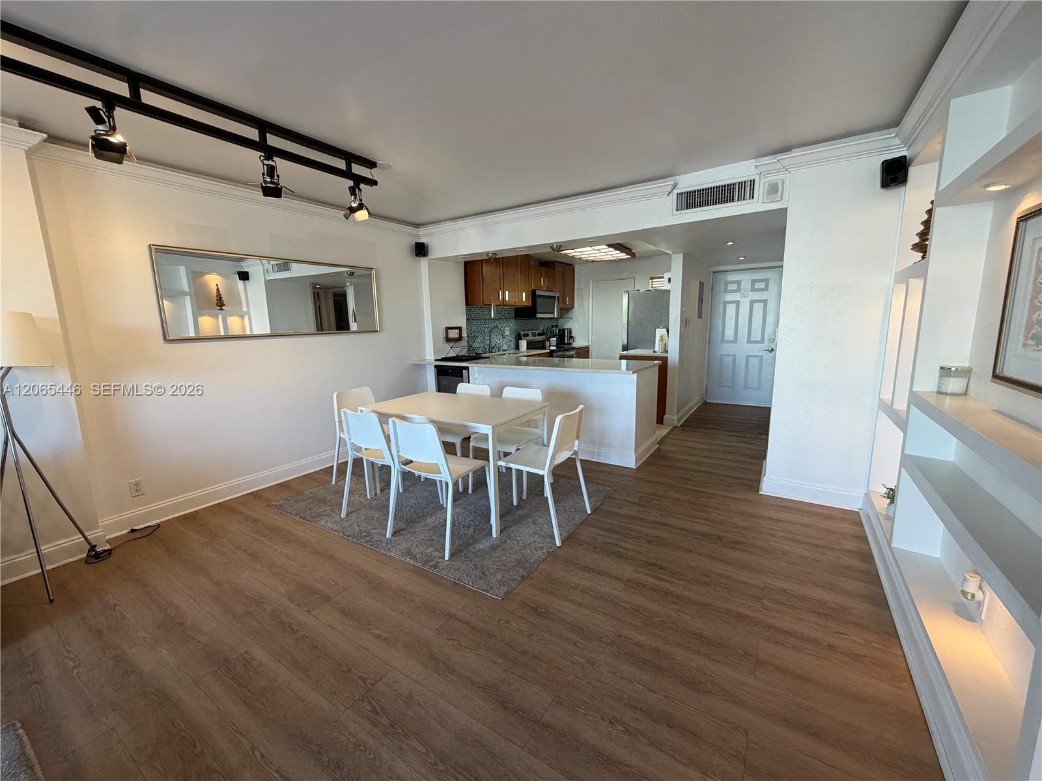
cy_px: 390
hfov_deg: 102.1
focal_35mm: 14
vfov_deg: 85.7
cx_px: 521
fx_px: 421
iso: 125
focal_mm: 2.22
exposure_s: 1/120
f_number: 2.2
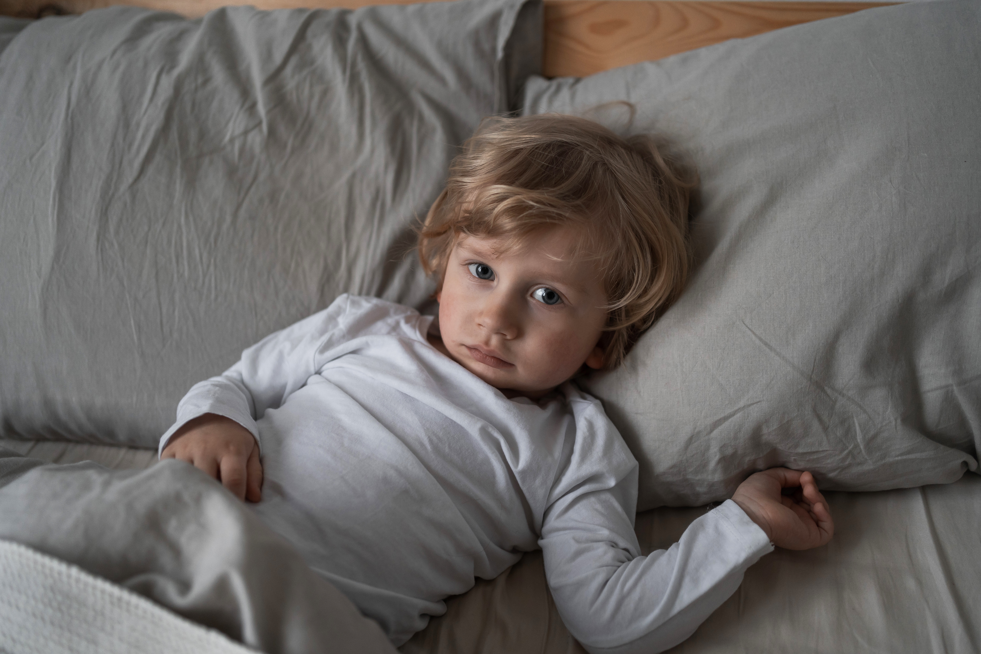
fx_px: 954
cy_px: 327
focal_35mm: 35
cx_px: 490
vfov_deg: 37.9
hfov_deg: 54.4
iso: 640
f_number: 2.2
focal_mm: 35
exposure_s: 1/125
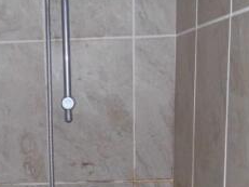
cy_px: 161
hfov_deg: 30.2
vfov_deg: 22.8
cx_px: 58
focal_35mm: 63
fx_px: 453
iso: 100
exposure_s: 1/60
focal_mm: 4.5
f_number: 3
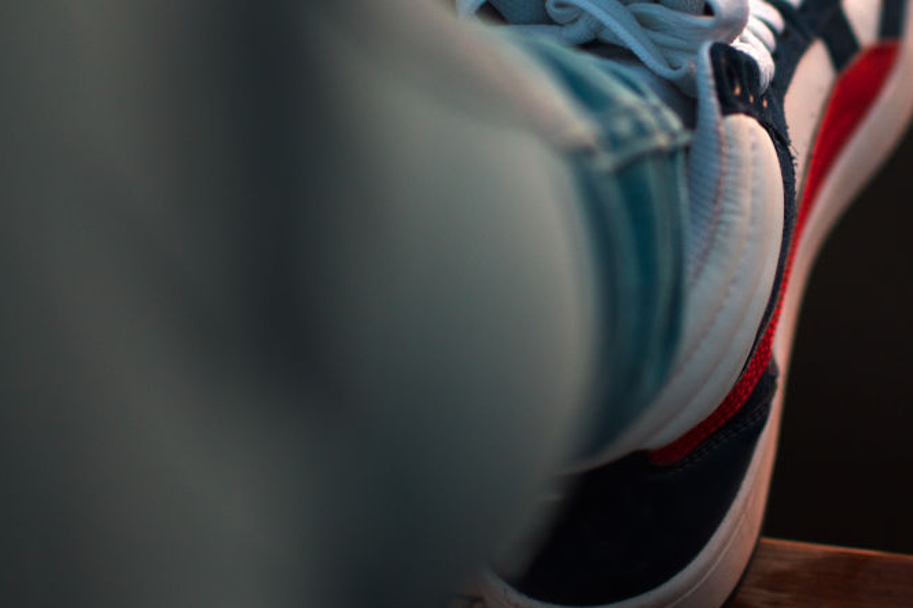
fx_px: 2003
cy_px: 138
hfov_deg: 25.1
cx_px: 761
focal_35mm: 79
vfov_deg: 17.2
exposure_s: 1/100
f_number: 1.8
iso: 160
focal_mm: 35
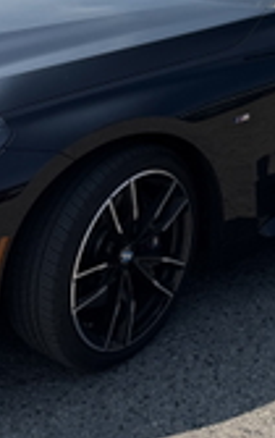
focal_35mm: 73
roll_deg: -0.7
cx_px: 259
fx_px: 872
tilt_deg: -5.5
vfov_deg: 25.5
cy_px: -79
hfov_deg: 17.6
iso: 80
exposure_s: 1/6173
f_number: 1.78
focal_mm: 6.76
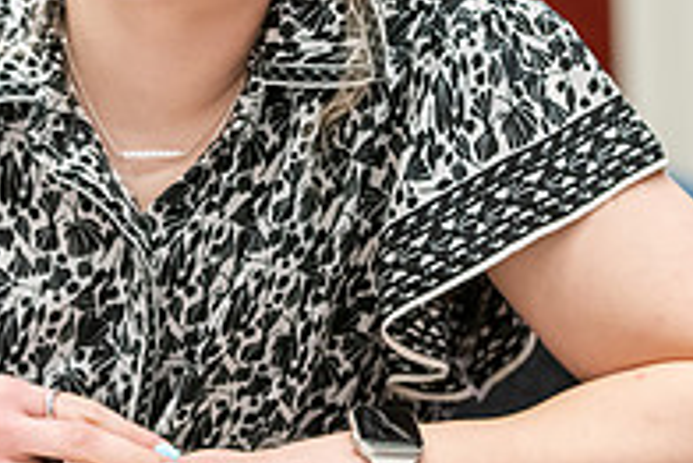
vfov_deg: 4.6
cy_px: -65
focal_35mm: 296
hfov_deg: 6.9
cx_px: 120
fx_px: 5702
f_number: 2.8
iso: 2000
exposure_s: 1/160
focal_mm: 100
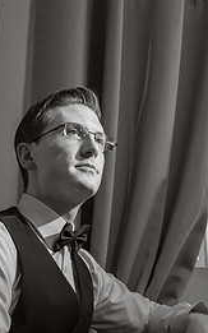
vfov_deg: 27.5
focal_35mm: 75
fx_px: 681
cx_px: 173
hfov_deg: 17.2
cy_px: 138
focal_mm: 29
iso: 100
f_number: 4
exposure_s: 1/20
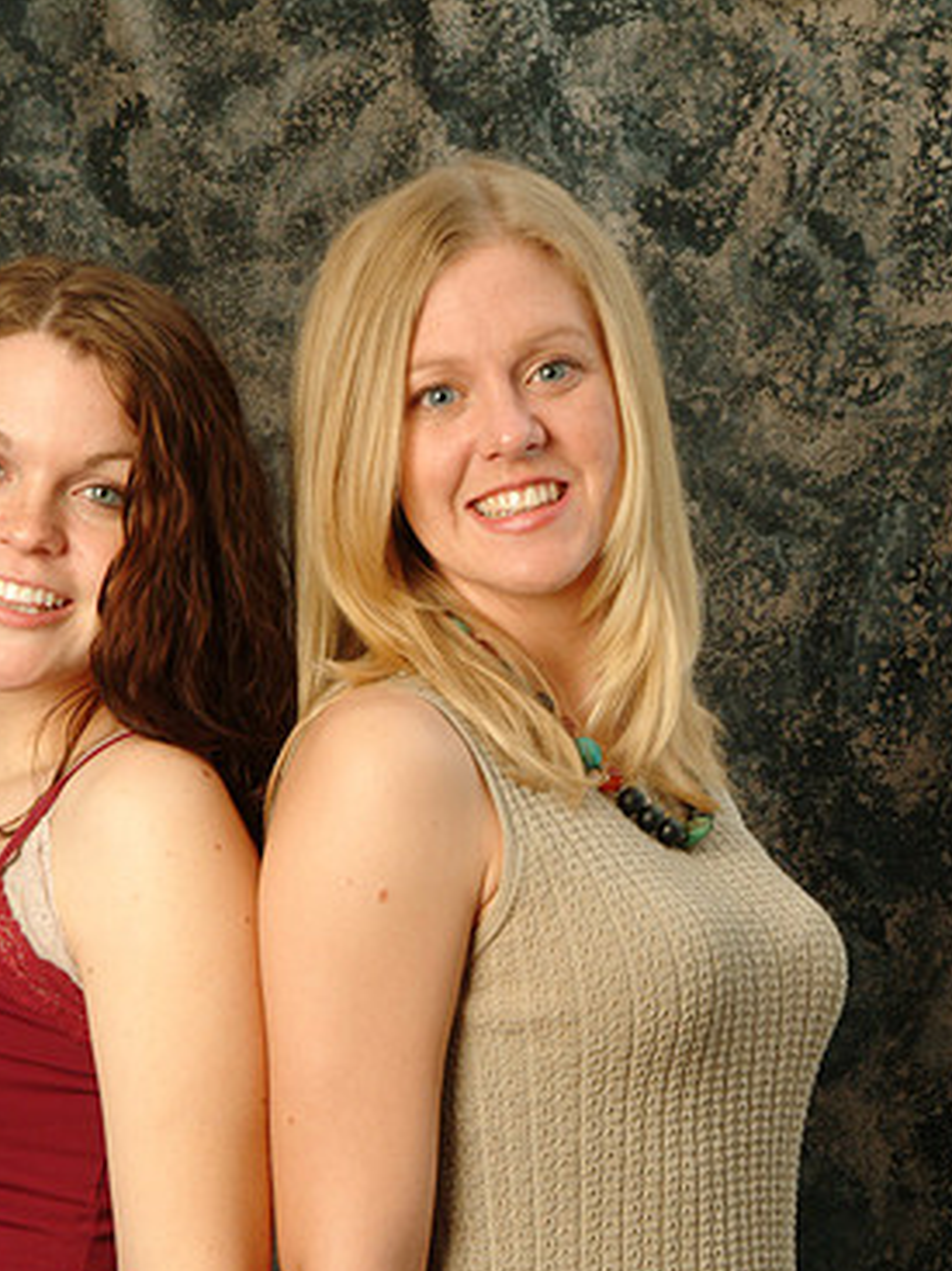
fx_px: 5275
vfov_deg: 13.7
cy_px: 634
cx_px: 367
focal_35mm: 144
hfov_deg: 10.3
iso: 400
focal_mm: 63
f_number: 13
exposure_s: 1/125
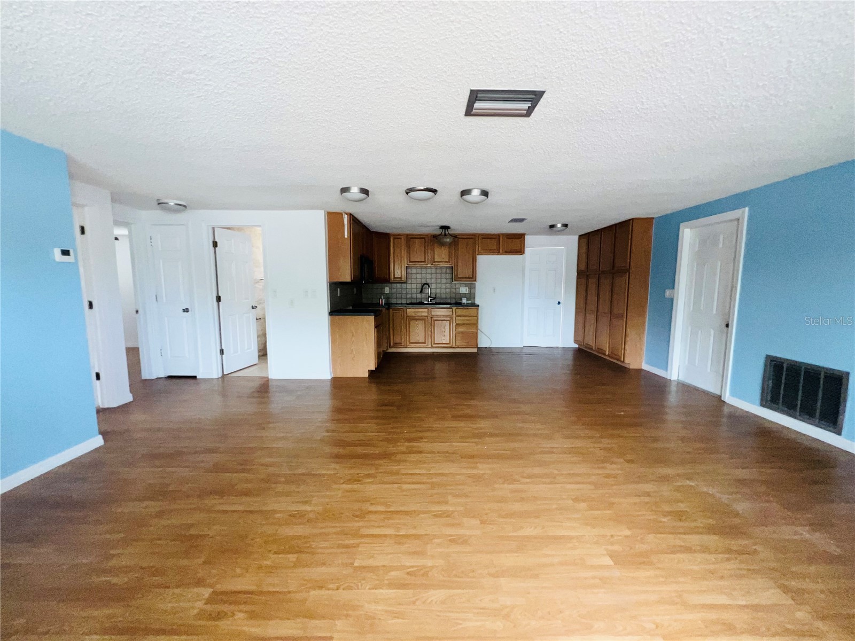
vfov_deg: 89.9
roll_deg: +0.3
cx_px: 428
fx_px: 321
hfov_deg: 106.2
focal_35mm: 13
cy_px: 320
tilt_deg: -6.5
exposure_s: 1/121
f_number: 1.8
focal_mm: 1.57
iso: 100
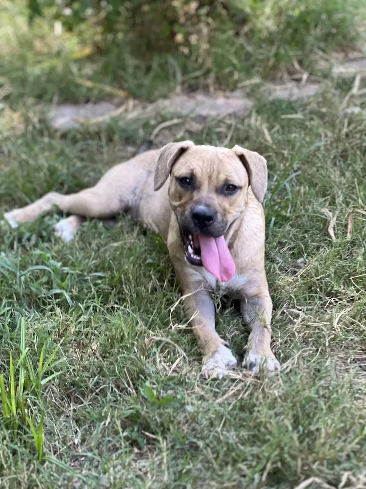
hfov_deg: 19.1
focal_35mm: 77
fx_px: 1086
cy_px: 244
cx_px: 183
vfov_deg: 25.3
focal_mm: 9
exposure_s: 1/121
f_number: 2.8
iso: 64
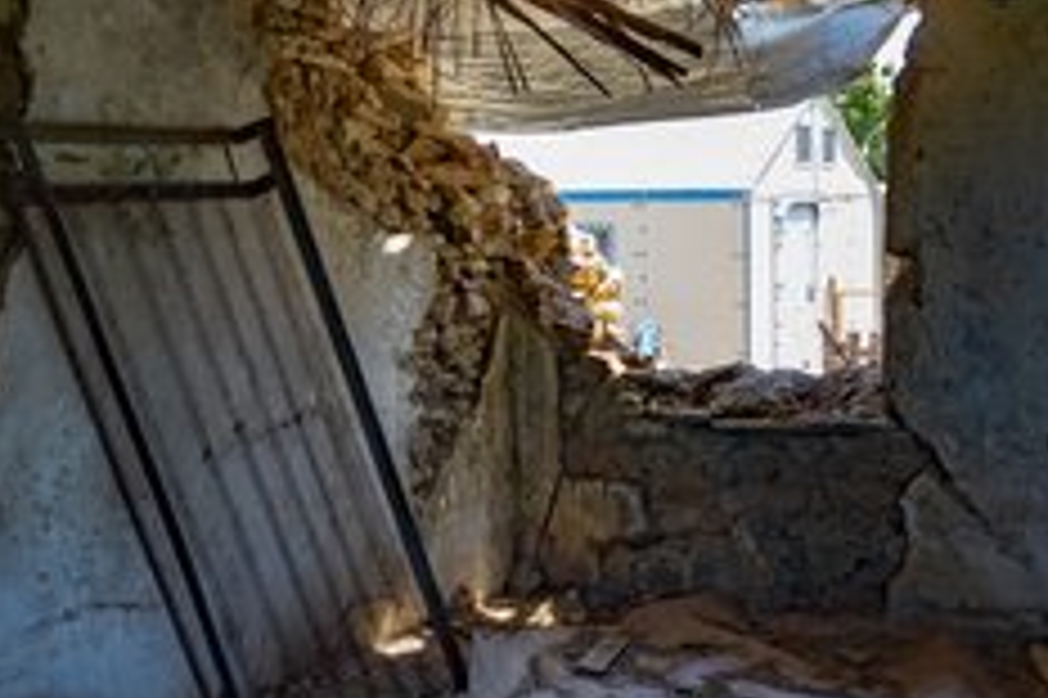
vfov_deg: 31.1
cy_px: 381
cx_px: 738
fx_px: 1251
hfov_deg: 44.5
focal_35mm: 43
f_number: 2.8
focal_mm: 25
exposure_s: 1/800
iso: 640
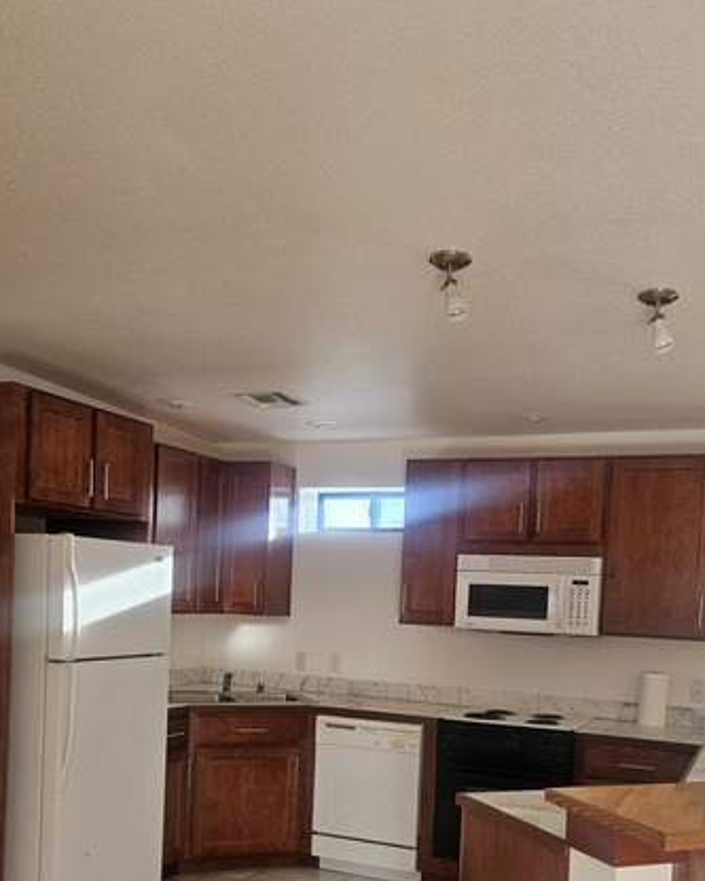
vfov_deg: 48.3
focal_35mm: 36
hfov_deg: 41.1
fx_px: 939
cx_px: 375
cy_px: 664
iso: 100
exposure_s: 1/207
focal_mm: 5.4
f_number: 1.8
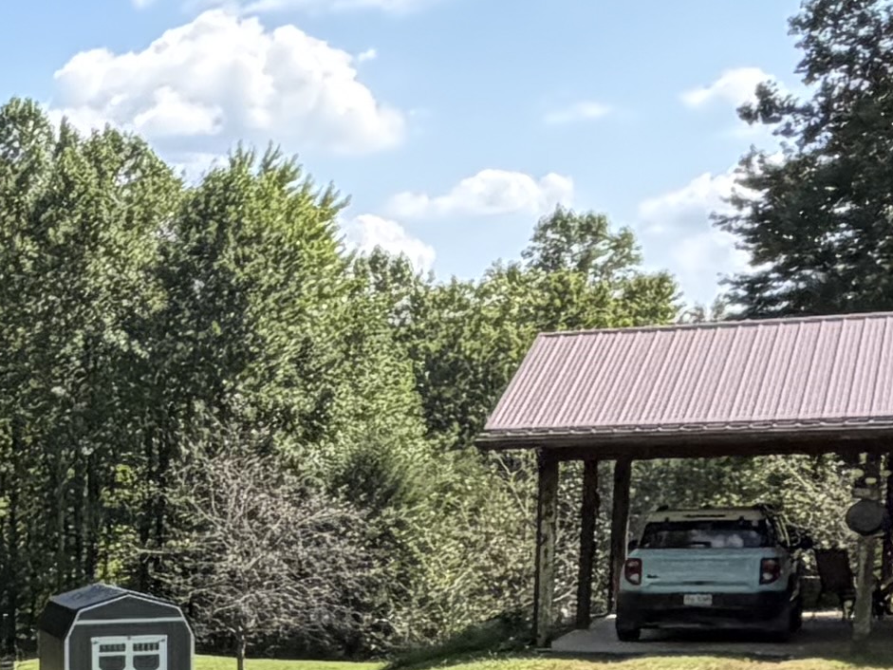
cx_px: -691
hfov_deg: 18.4
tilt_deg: -8.5
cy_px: 787
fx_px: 2193
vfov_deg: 16.7
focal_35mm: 85
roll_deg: +0.6
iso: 40
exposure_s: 1/514
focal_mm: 2.22
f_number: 2.2
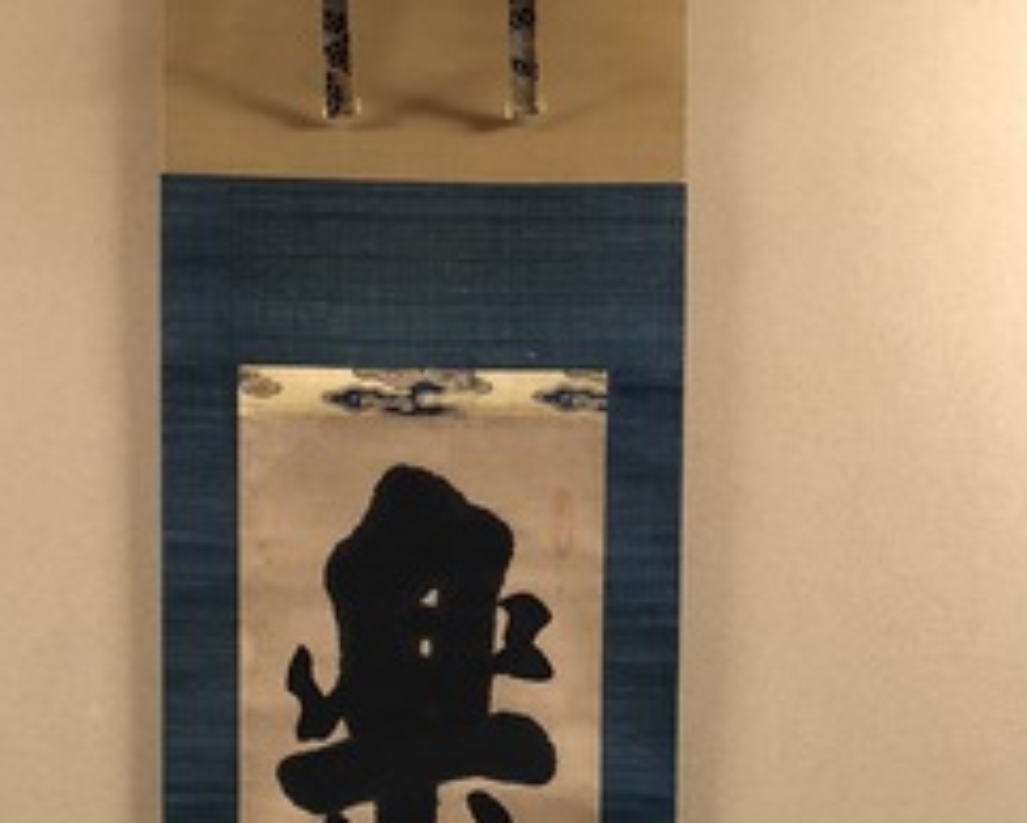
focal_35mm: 61
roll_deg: -1.1
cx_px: 405
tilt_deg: -1.2
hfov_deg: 30.8
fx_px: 1856
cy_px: 929
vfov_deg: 23.3
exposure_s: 1/15
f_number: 1.8
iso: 64
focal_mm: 3.99
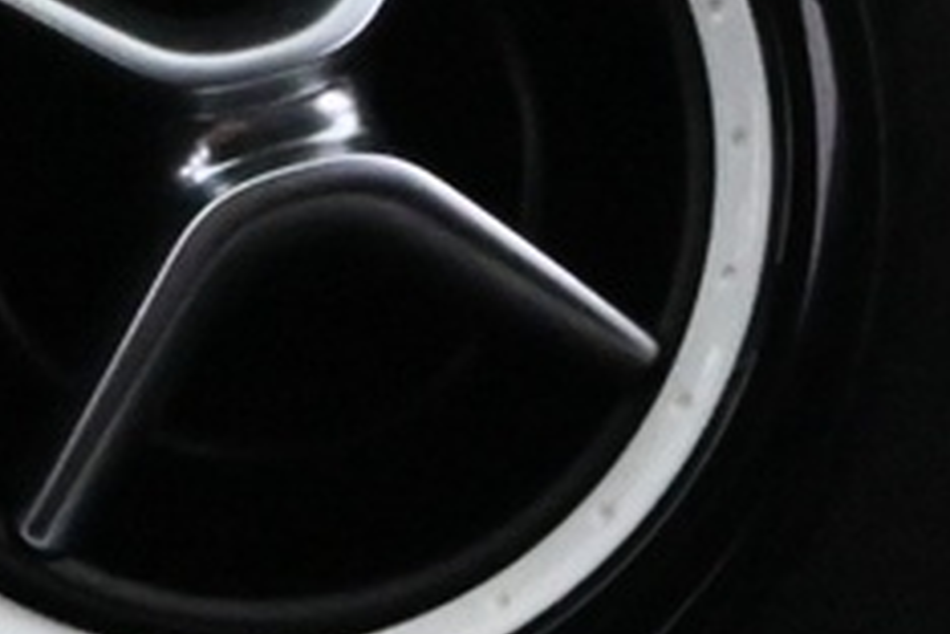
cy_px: -886
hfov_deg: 10.1
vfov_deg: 6.5
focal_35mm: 203
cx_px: 187
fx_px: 5349
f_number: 5
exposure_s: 1/80
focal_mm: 19.5
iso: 6400
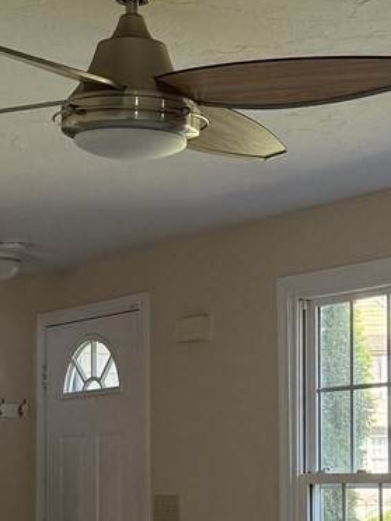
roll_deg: -0.3
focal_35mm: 99
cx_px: 199
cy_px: 377
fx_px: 1491
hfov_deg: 14.9
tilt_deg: +4.0
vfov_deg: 19.7
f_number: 1.78
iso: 200
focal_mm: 6.76
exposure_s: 1/191
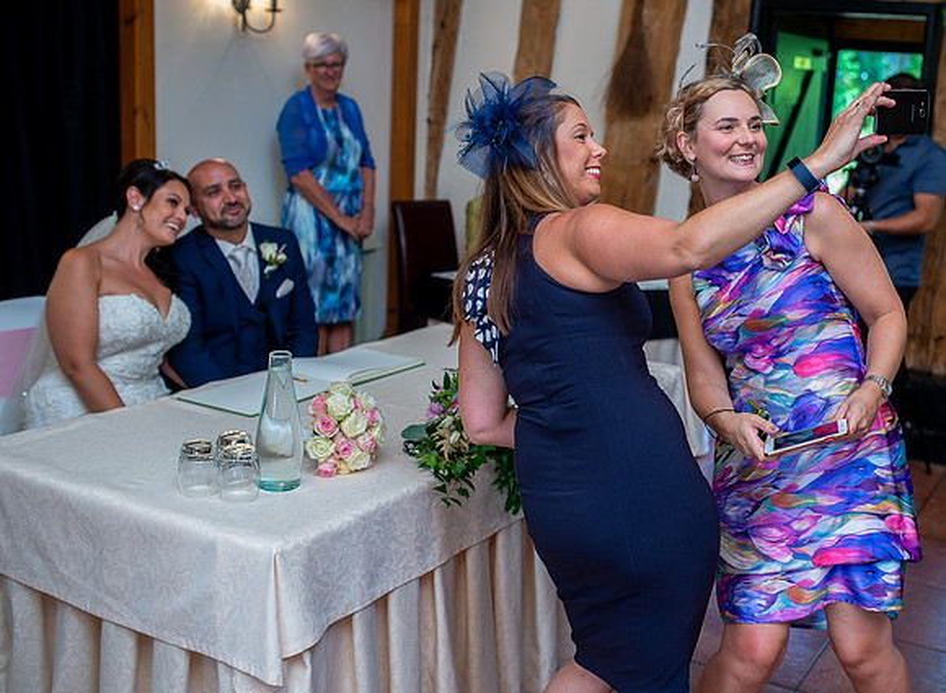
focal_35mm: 45
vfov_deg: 32.0
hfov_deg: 42.2
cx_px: 622
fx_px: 1209
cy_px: 337
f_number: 2.8
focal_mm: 35
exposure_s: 1/100
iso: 500
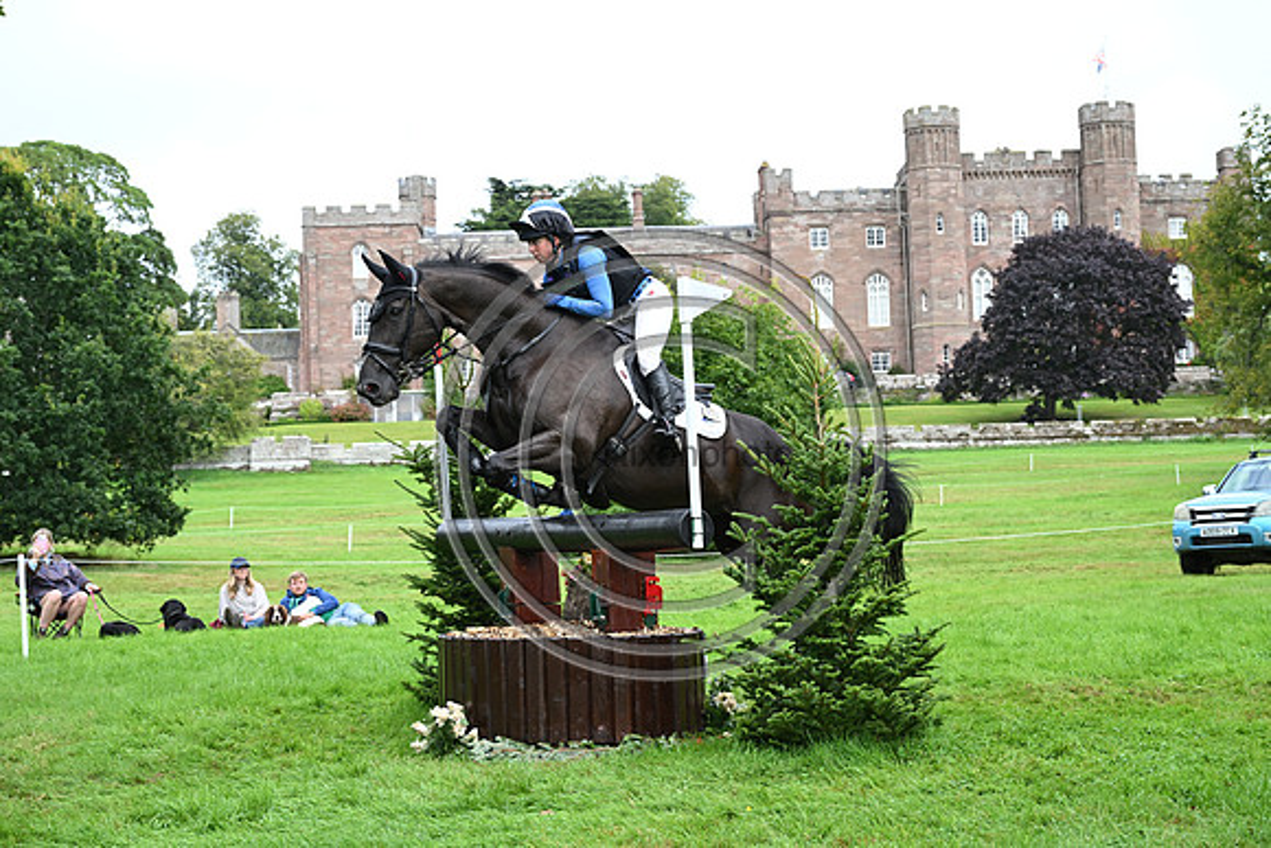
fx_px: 2260
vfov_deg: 21.3
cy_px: 424
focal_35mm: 64
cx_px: 636
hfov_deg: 31.4
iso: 1250
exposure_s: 1/1250
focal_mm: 64
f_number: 5.6
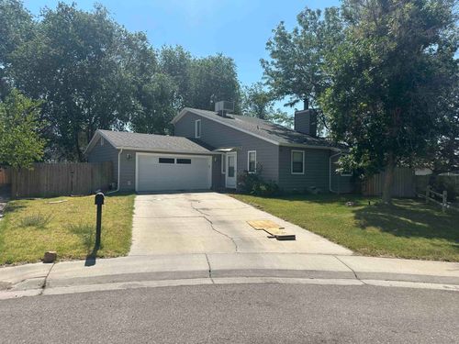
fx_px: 318
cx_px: 230
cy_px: 172
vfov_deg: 56.8
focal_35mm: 24
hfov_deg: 71.6
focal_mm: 6.86
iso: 80
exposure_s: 1/5000
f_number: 1.78
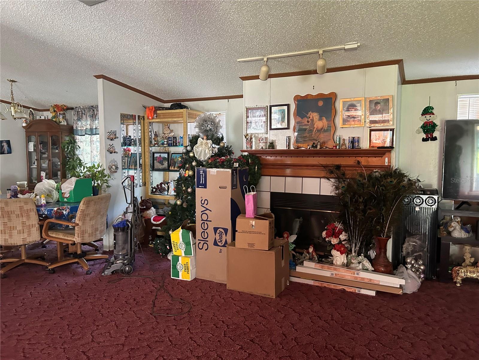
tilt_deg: -4.5
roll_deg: -0.2
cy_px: 180
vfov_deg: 53.1
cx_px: 240
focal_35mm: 26
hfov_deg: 67.3
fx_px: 360
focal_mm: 5.7
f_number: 1.5
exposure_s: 1/60
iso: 500
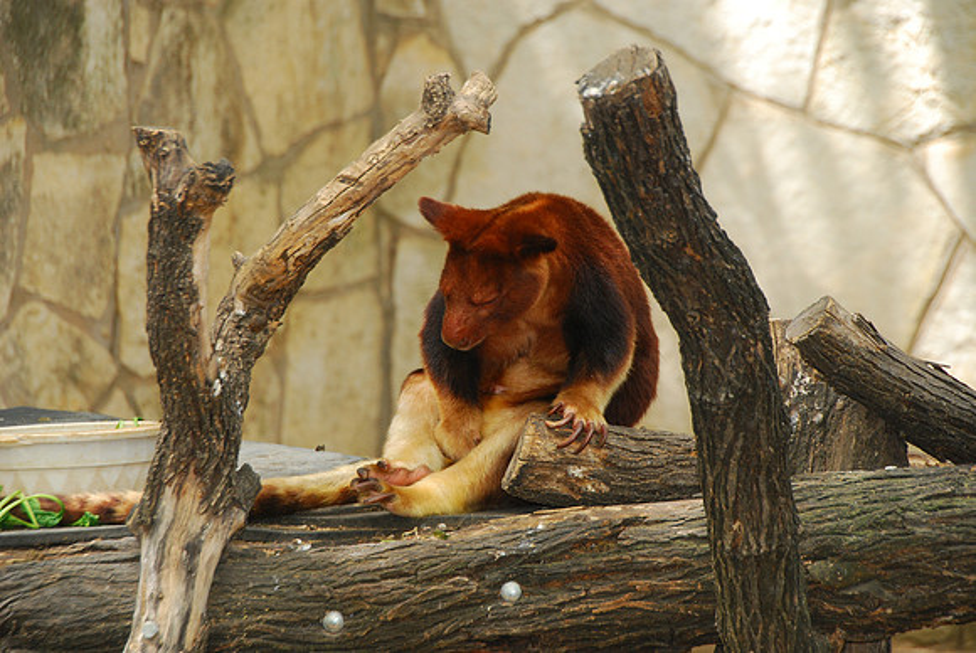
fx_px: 5292
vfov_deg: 7.1
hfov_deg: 10.5
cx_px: 488
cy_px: 326
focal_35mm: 195
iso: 400
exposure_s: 1/200
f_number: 6
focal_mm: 130
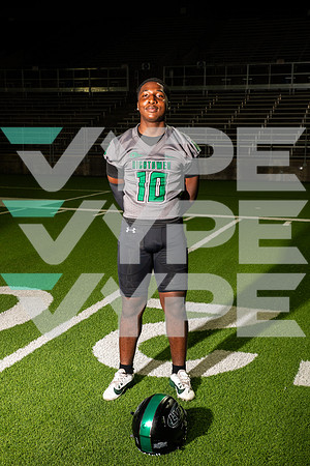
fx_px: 646
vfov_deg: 39.6
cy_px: 233
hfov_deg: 27.0
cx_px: 155
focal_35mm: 50
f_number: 7.1
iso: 1000
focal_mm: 50
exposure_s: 1/400
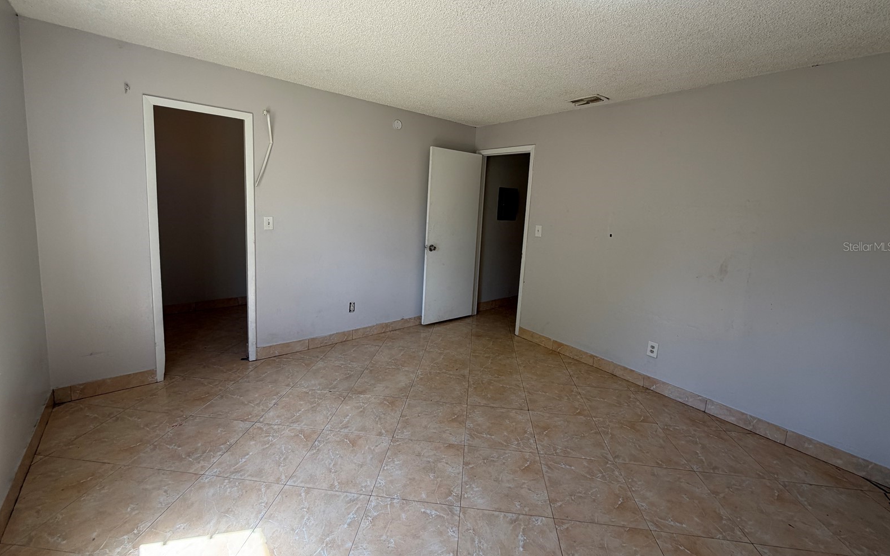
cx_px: 446
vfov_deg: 74.5
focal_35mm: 15
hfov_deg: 101.5
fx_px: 364
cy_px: 246
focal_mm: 2.22
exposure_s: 1/121
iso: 50
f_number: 2.2
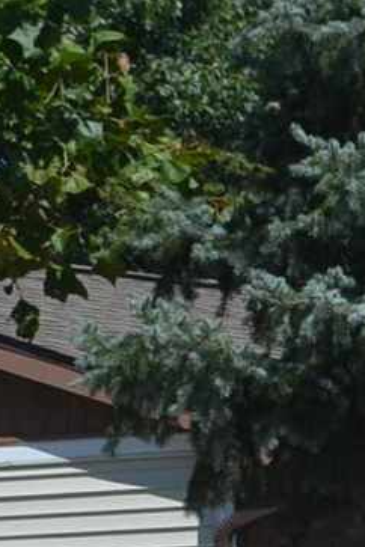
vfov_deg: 5.3
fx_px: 5900
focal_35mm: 388
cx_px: 449
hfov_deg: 3.5
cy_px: 610
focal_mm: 46
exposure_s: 1/1600
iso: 400
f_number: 7.1
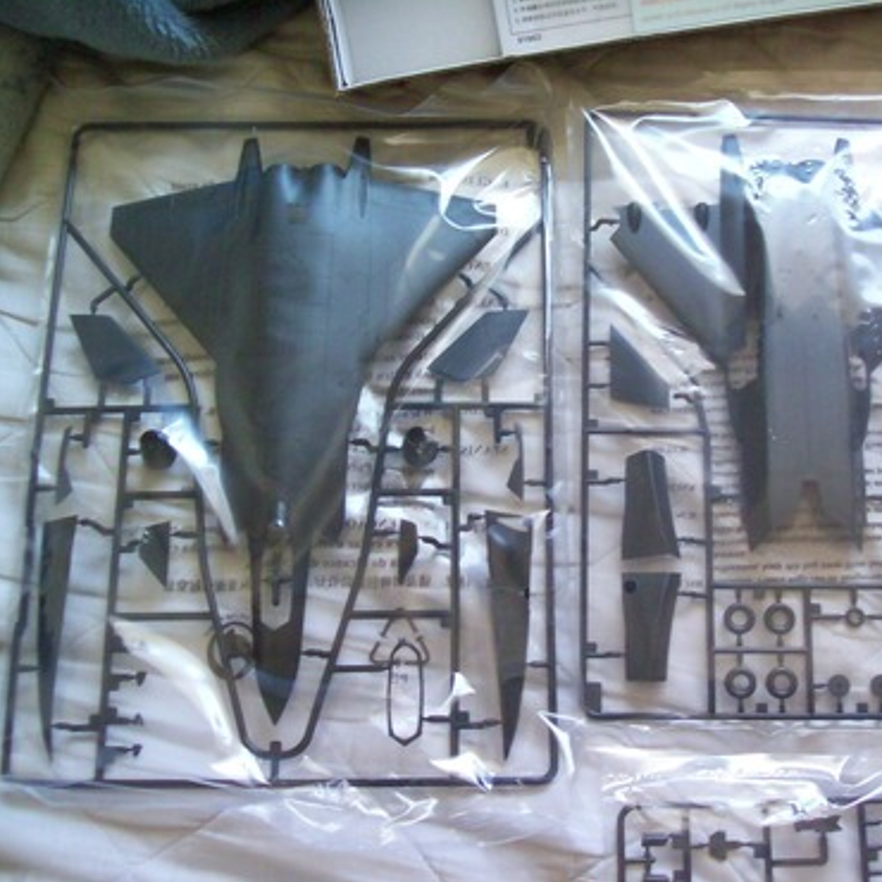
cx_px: 548
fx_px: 1240
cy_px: 440
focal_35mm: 43
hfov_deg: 38.9
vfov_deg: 39.2
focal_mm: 6
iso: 140
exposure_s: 1/14.8
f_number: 2.7
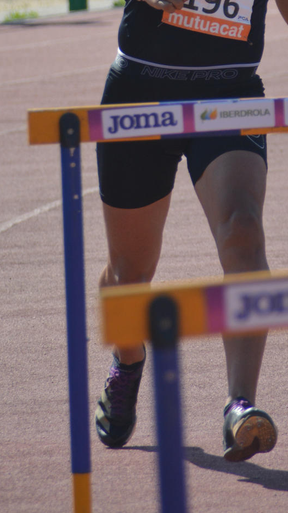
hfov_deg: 1.8
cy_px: -40
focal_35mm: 689
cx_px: 189
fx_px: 9359
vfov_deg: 3.1
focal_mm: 200
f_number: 6.3
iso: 400
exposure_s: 1/1250
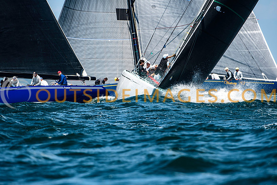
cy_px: 92
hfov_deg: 4.0
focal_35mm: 510
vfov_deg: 2.7
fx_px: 3925
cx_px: 138
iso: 400
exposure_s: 1/2000
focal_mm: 340
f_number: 5.6
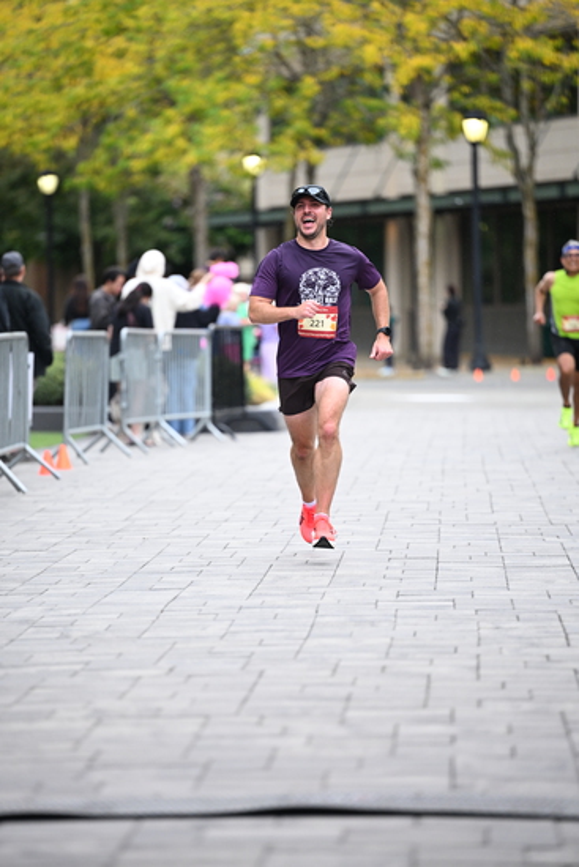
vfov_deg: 11.7
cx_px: 290
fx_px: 4219
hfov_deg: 7.9
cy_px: 434
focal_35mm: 175
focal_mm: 175
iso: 1250
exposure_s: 1/1600
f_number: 2.8
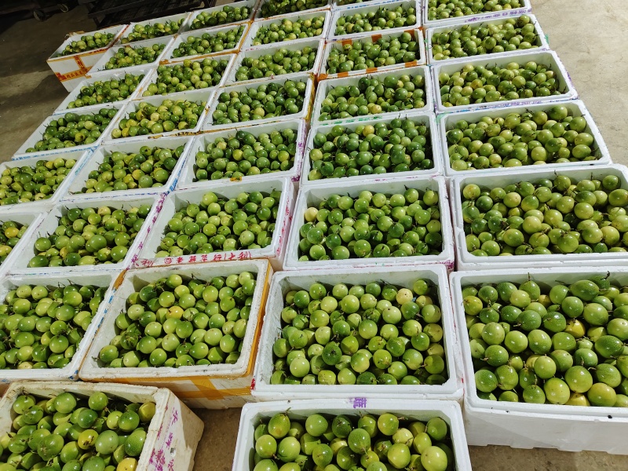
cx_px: 314
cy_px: 236
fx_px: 417
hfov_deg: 73.9
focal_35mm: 23
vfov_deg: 58.9
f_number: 1.88
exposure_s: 1/50
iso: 1710
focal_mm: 5.56
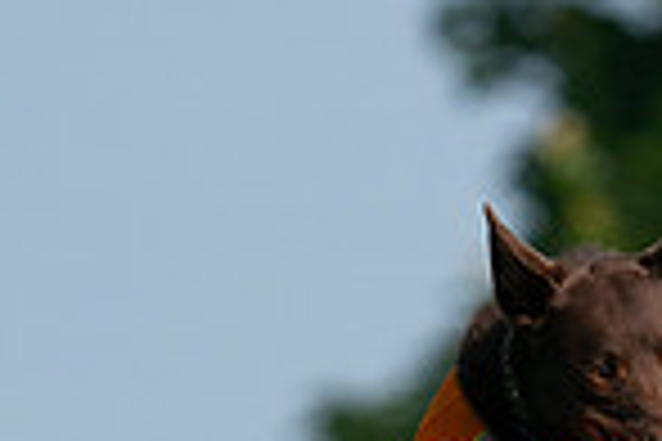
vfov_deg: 0.9
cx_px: 644
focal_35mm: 1469
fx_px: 27011
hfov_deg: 1.4
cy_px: 799
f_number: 6.3
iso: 1000
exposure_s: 1/4000
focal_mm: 371
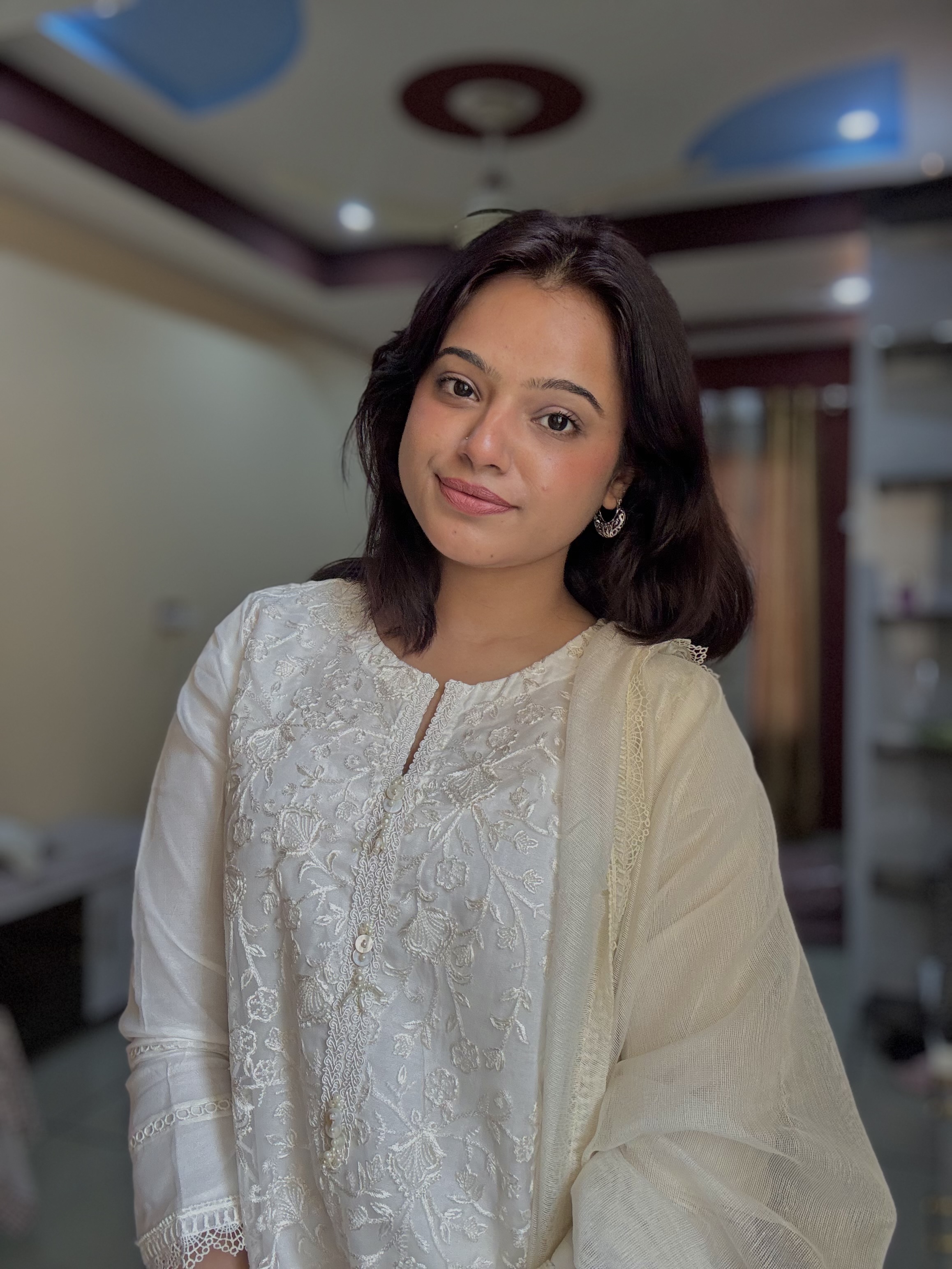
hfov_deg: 46.8
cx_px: 476
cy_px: 634
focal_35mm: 30
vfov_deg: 60.0
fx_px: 1100
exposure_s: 1/105
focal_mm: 2.69
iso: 80
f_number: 1.9
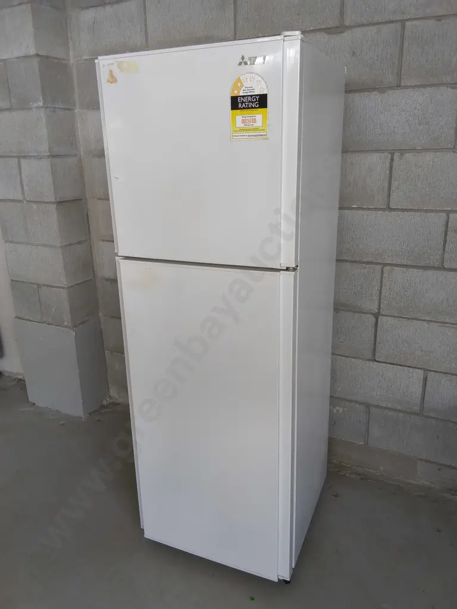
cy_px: 304
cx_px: 228
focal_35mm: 27
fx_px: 475
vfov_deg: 65.3
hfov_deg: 51.4
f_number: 2
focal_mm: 2.87
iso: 80
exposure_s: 1/100
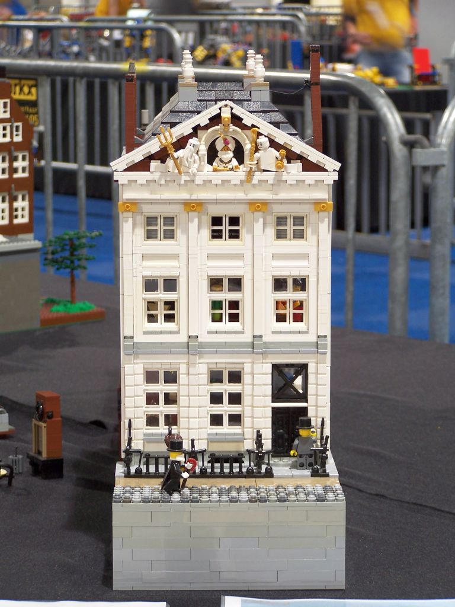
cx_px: 228
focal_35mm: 117
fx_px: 2050
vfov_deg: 16.8
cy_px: 304
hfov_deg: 12.7
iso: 80
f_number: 3.2
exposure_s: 1/4
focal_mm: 19.4
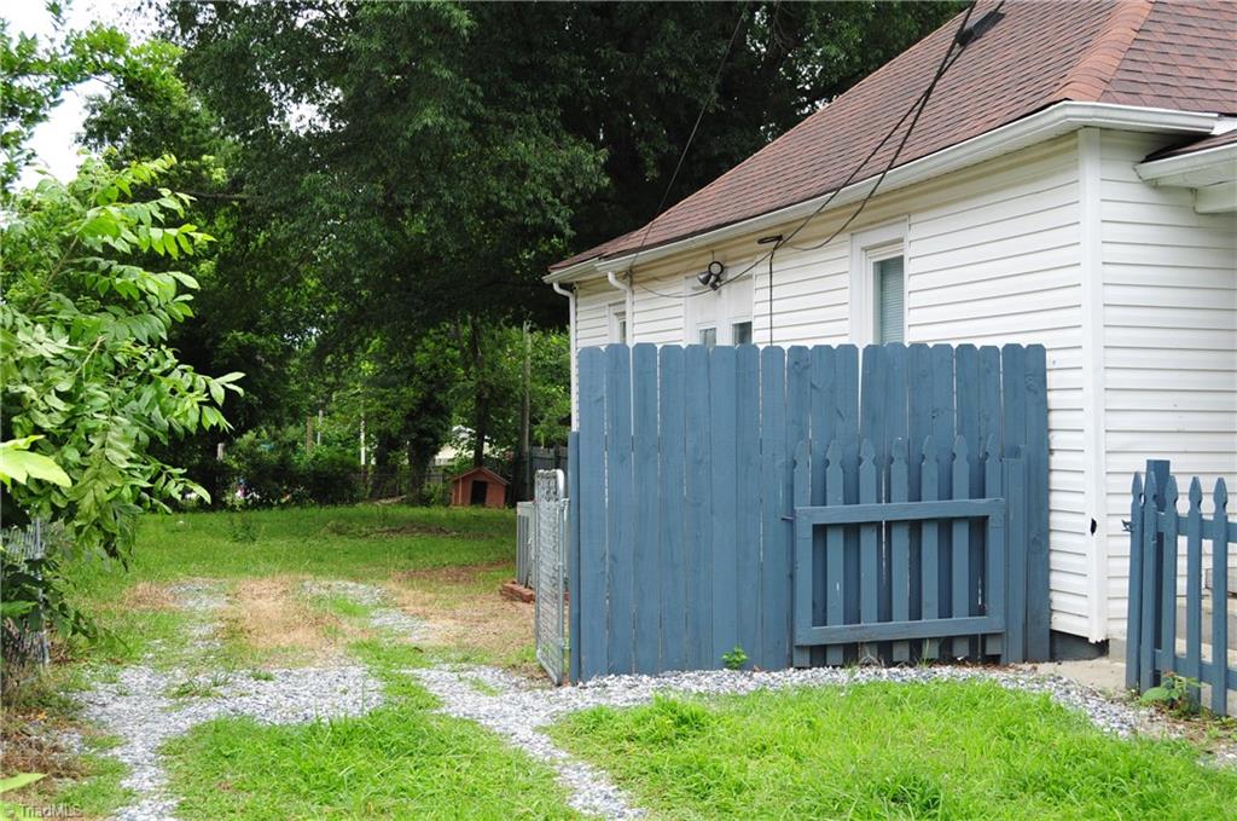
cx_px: 618
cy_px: 410
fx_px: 1595
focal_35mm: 46
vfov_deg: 28.8
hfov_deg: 42.4
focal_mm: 31
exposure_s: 1/200
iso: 320
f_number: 7.1
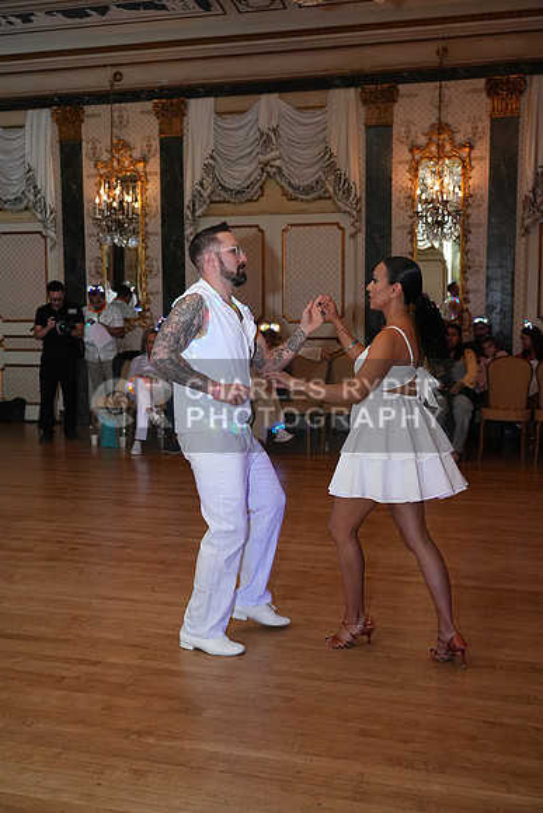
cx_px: 272
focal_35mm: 38
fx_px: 859
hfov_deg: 35.1
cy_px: 406
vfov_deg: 50.7
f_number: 4
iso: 5000
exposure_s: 1/200
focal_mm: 38
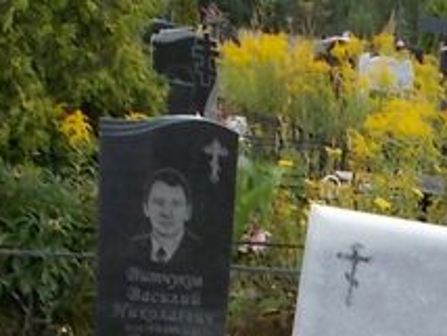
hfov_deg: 19.2
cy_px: 593
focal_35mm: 97
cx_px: 522
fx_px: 1254
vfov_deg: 13.7
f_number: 3.2
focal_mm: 4.6
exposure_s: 1/320
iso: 80
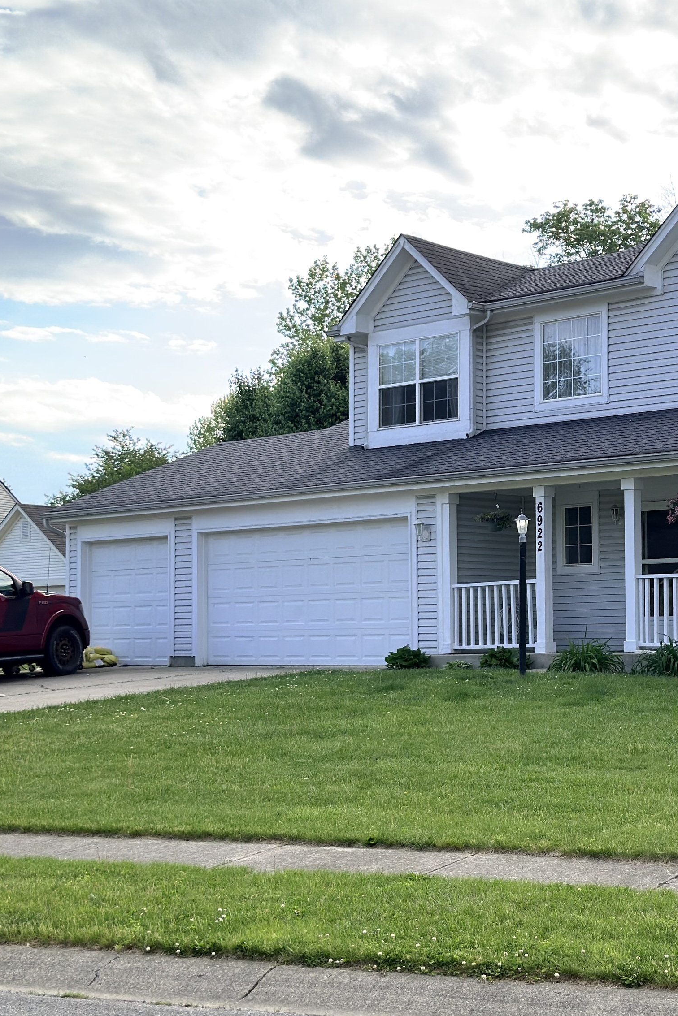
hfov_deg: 21.6
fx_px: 1751
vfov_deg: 32.4
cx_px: 569
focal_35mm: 62
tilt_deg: +4.1
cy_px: 513
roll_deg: -0.1
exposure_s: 1/1504
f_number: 1.78
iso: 100
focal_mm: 6.76
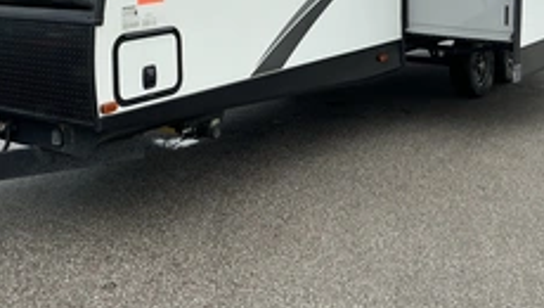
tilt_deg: -3.8
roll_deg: -0.6
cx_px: 203
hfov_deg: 38.9
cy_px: -5
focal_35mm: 53
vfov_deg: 21.8
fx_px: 765
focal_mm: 3
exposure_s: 1/1377
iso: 25
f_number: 1.8
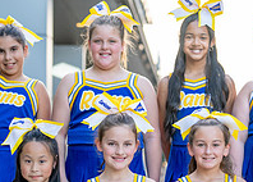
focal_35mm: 178
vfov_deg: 8.1
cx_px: 226
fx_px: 1281
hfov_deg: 11.2
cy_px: 145
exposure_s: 1/400
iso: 640
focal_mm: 50
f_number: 2
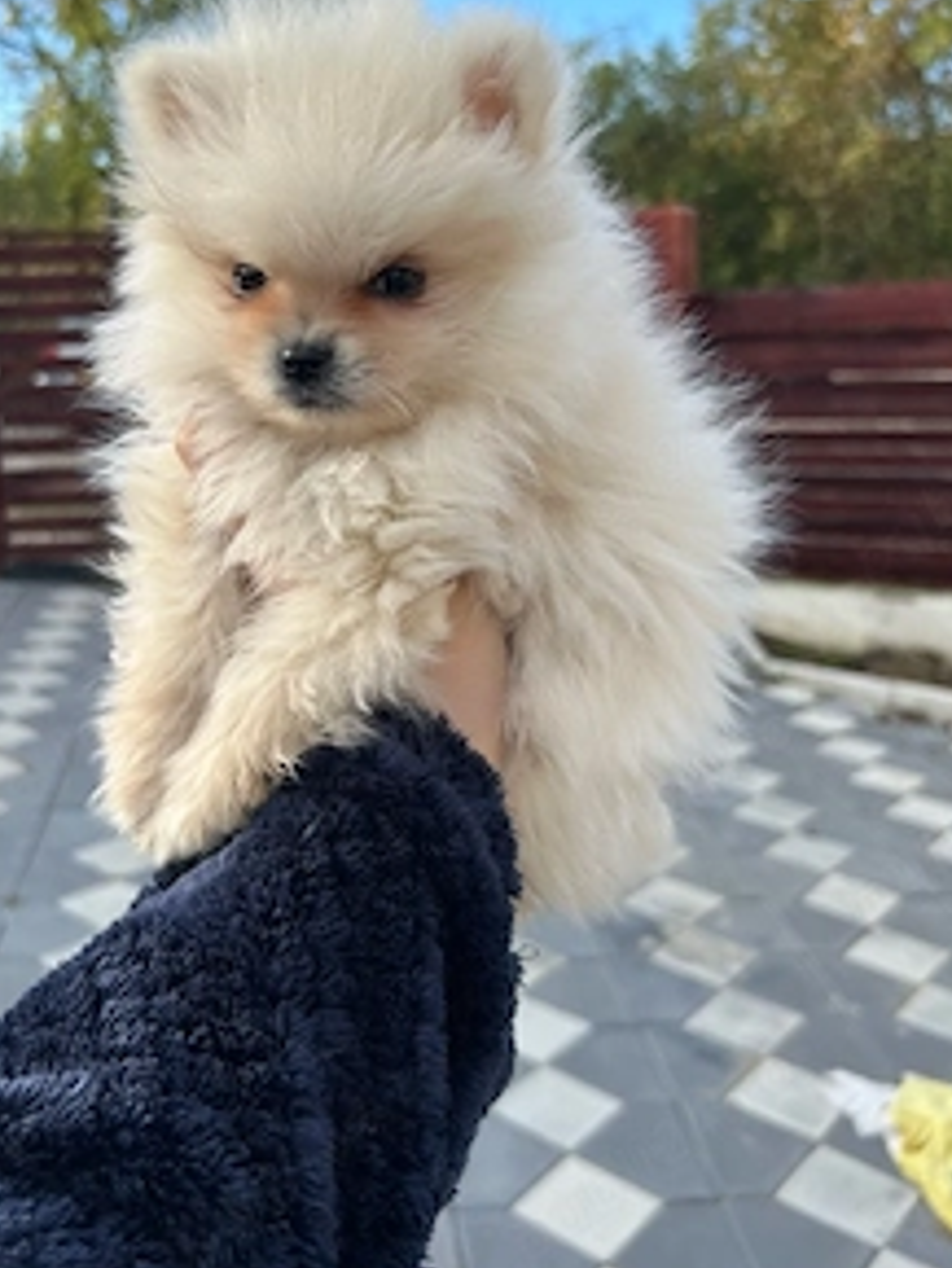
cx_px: 399
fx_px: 1319
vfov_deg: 51.1
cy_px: 527
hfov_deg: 39.6
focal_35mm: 36
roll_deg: +0.5
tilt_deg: -7.1
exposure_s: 1/1468
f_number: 1.5
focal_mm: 5.7
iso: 50
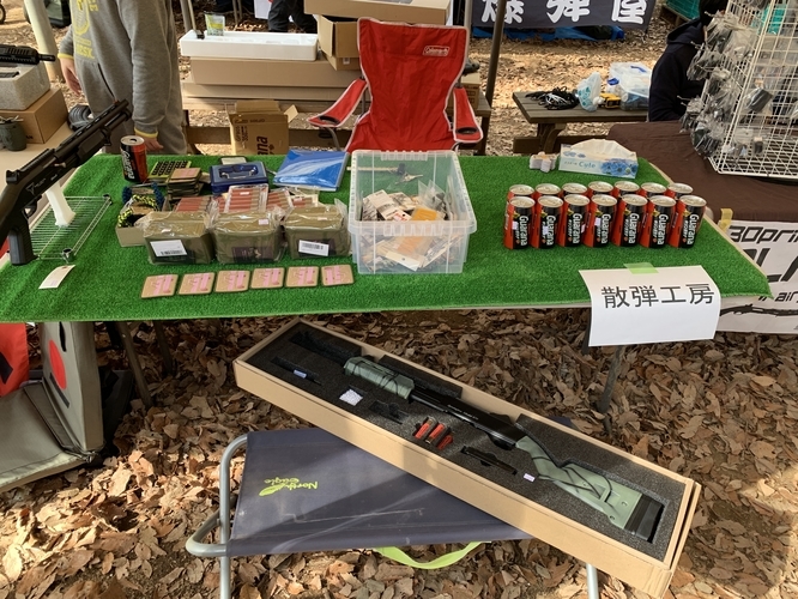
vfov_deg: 53.1
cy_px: 300
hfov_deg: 67.3
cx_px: 399
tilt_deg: -34.7
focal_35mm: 26
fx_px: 600
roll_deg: -0.5
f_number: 1.8
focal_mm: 4.25
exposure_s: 1/122
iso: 40
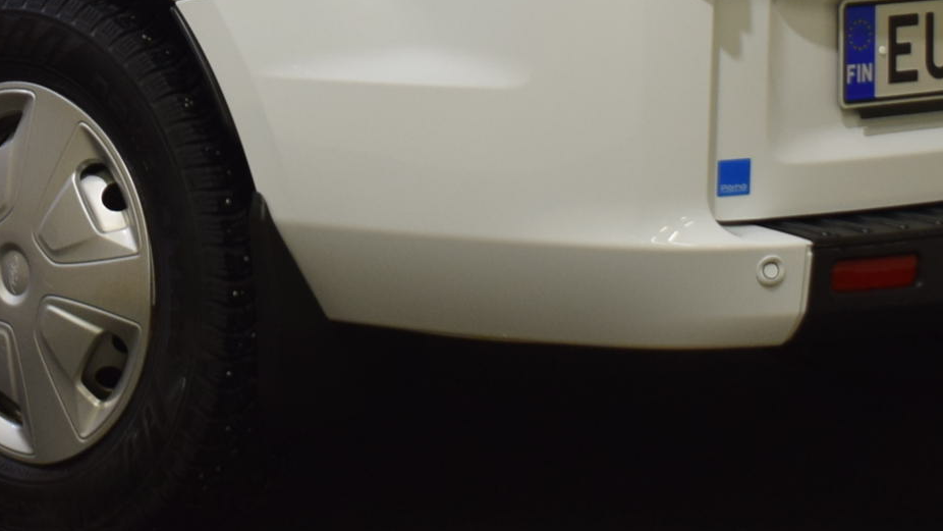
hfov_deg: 11.7
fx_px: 4576
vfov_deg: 6.5
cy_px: -338
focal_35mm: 183
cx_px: 79
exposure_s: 1/60
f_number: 4.8
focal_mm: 36
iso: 560
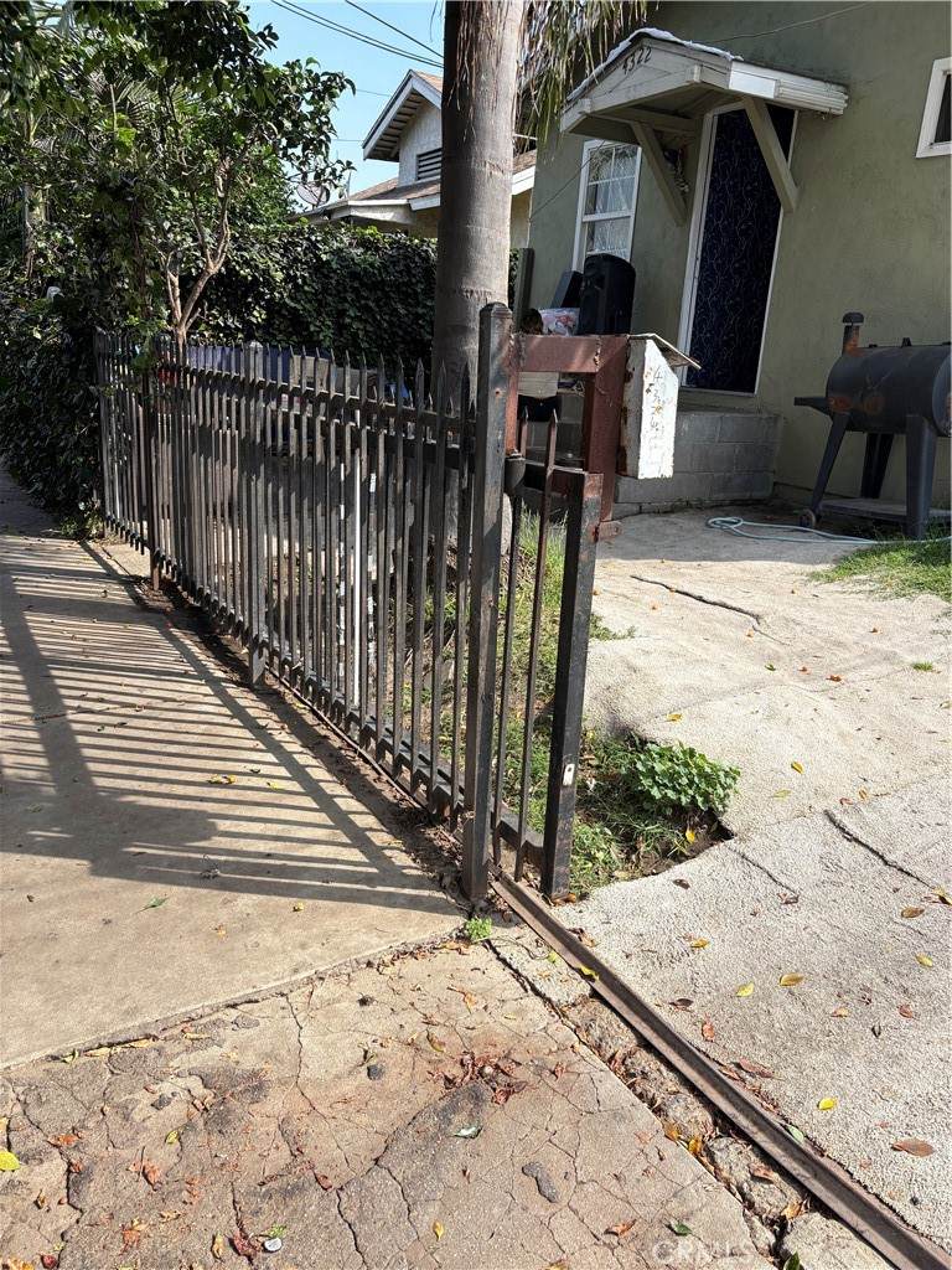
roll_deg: -3.6
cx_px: 476
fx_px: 953
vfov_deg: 67.3
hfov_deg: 53.1
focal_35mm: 26
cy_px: 635
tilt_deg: -16.2
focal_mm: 5.96
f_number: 1.6
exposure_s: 1/1311
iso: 50
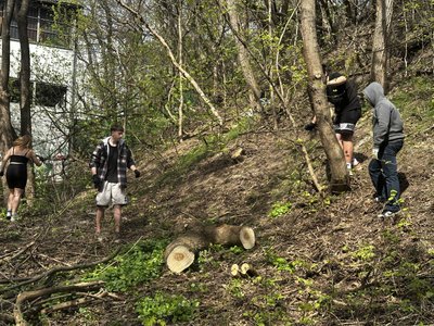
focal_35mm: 48
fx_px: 602
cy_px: 163
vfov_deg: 30.3
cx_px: 217
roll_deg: -0.7
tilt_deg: +9.8
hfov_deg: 39.7
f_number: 1.78
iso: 64
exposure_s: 1/1590
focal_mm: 6.86
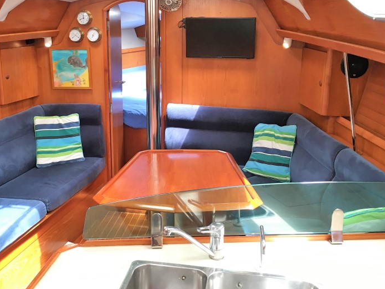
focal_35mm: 43
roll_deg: +0.7
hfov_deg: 43.6
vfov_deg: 33.5
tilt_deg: -12.5
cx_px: 150
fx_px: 478
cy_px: 113
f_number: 2.2
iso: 32
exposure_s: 1/33
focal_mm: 4.15
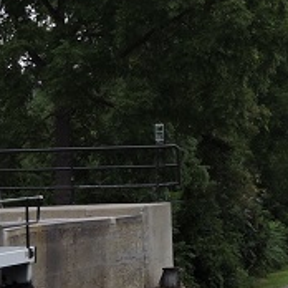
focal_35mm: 297
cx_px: 675
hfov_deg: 5.7
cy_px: 242
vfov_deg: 5.9
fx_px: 2796
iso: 100
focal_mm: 11.6
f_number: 4.2
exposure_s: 1/400
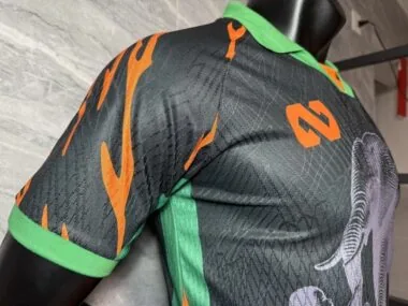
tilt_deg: +2.7
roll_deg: +0.6
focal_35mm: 24
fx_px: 283
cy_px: 153
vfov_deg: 56.8
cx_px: 204
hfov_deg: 71.6
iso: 200
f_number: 1.78
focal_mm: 6.76
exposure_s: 1/50
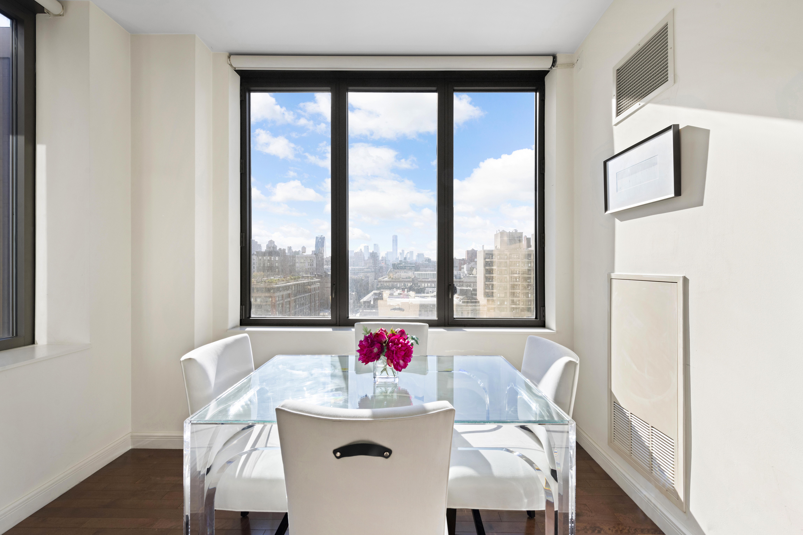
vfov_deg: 77.3
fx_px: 335
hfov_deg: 100.4
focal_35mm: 15
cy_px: 268
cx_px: 402
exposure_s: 1/100
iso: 320
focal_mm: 15
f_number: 9
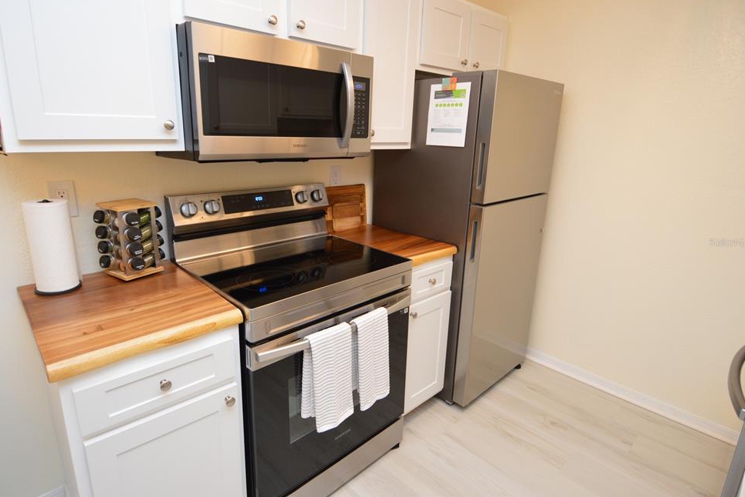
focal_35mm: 19
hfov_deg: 86.9
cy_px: 242
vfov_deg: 64.5
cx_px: 359
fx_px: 393
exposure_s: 1/60
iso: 560
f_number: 4
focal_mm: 12
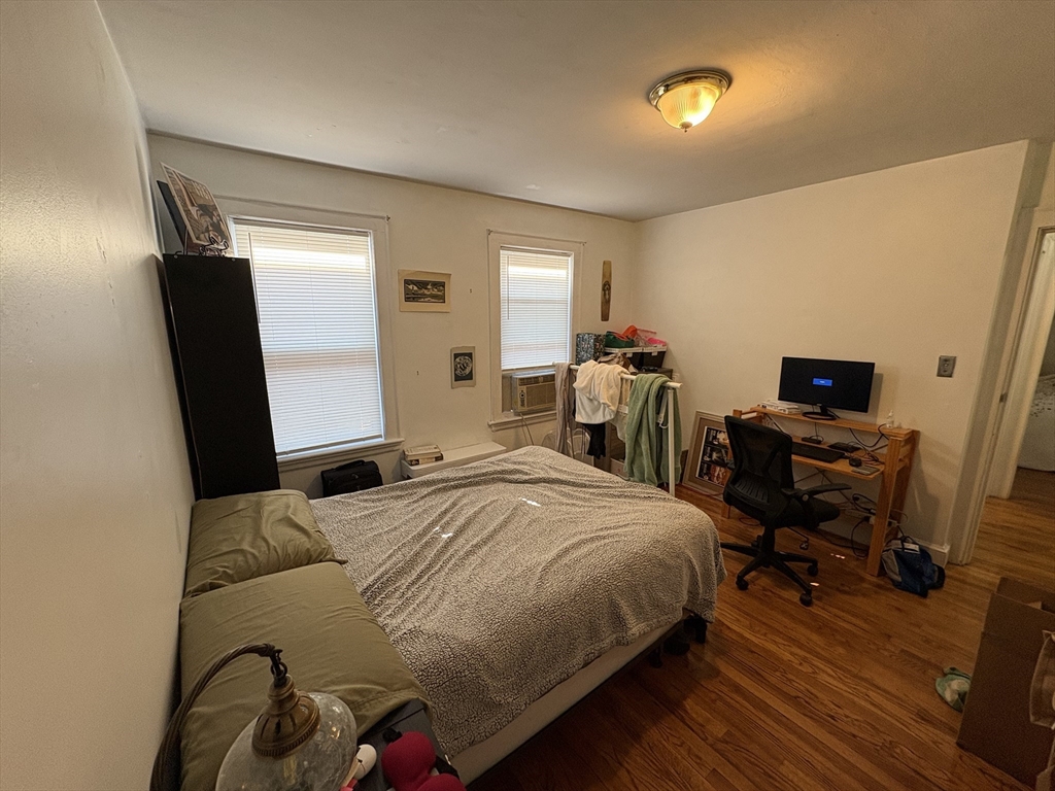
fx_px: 427
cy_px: 396
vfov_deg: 85.7
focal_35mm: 14
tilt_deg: -10.2
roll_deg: -0.5
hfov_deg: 102.1
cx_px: 528
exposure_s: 1/60
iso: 200
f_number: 2.2
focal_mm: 2.22
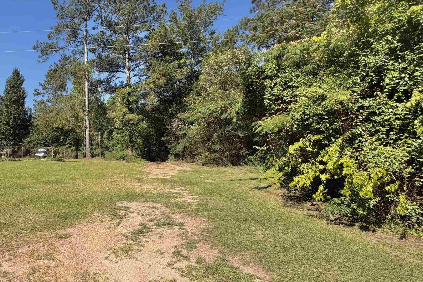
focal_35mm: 22
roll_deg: +0.2
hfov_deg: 74.0
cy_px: 134
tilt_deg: +6.7
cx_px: 115
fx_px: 258
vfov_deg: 57.2
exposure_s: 1/770
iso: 40
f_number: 2.2
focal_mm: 2.22
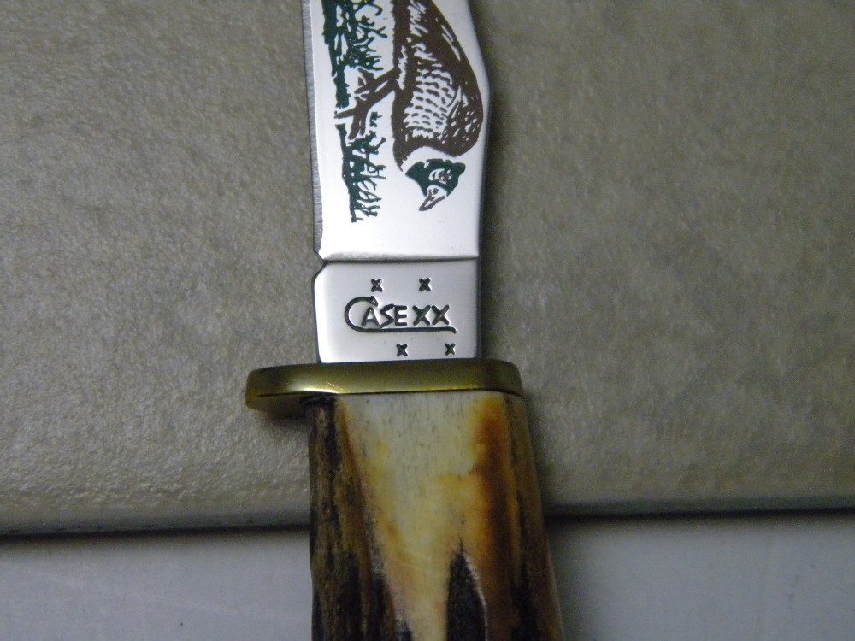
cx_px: 428
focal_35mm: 105
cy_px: 320
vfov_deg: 14.1
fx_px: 2593
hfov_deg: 18.7
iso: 800
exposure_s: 1/126
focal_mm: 19
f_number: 4.7
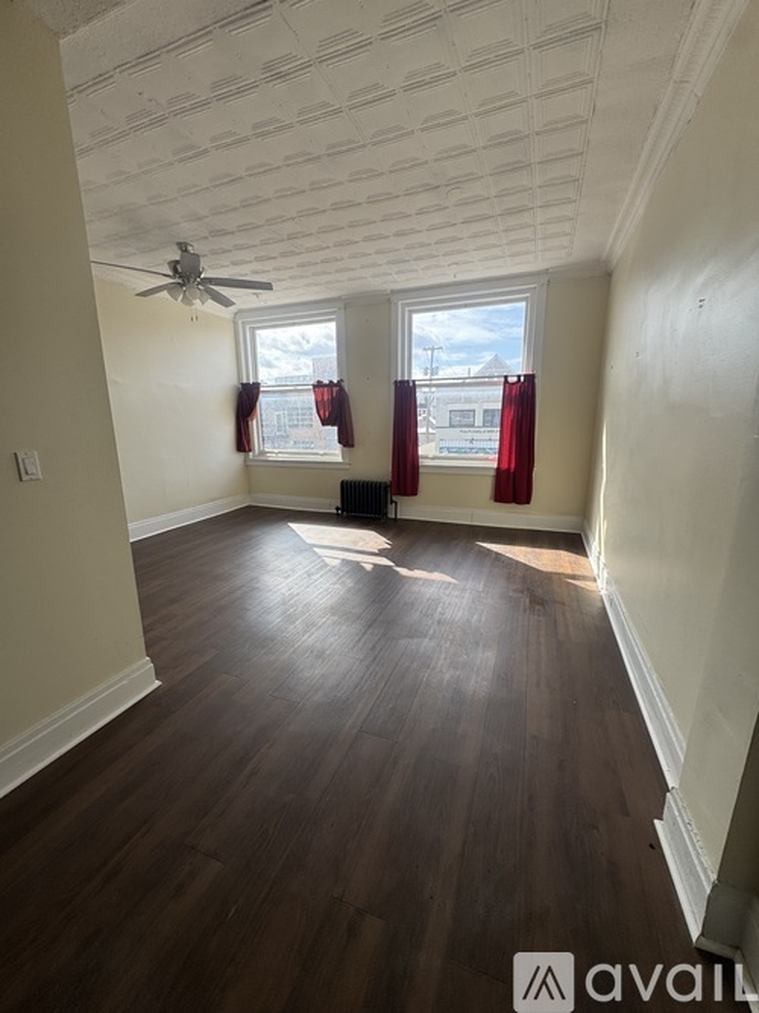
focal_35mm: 14
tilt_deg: -7.2
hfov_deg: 85.7
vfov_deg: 102.1
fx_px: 409
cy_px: 506
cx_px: 380
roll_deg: +0.1
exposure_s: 1/445
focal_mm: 2.22
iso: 40
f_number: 2.2
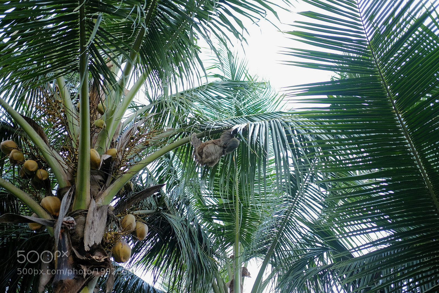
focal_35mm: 35
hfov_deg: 54.4
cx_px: 220
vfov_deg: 37.8
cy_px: 146
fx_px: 427
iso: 1250
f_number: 2
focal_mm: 23
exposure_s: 1/60
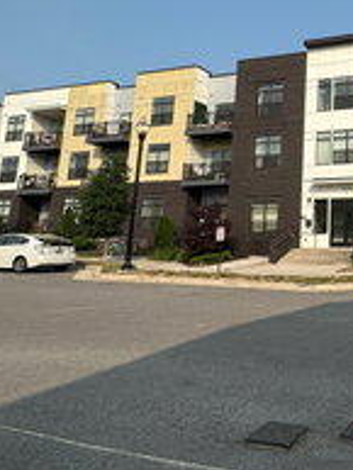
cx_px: 400
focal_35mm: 31
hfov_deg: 37.1
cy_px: 166
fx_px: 421
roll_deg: +0.4
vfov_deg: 57.3
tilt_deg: +8.9
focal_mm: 2.22
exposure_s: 1/2353
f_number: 2.2
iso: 50
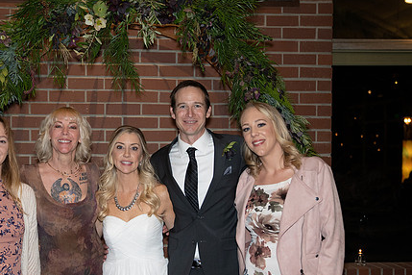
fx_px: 572
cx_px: 147
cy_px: 168
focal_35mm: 50
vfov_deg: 26.9
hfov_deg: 39.3
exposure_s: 1/125
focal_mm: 37
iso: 2000
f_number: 2.8
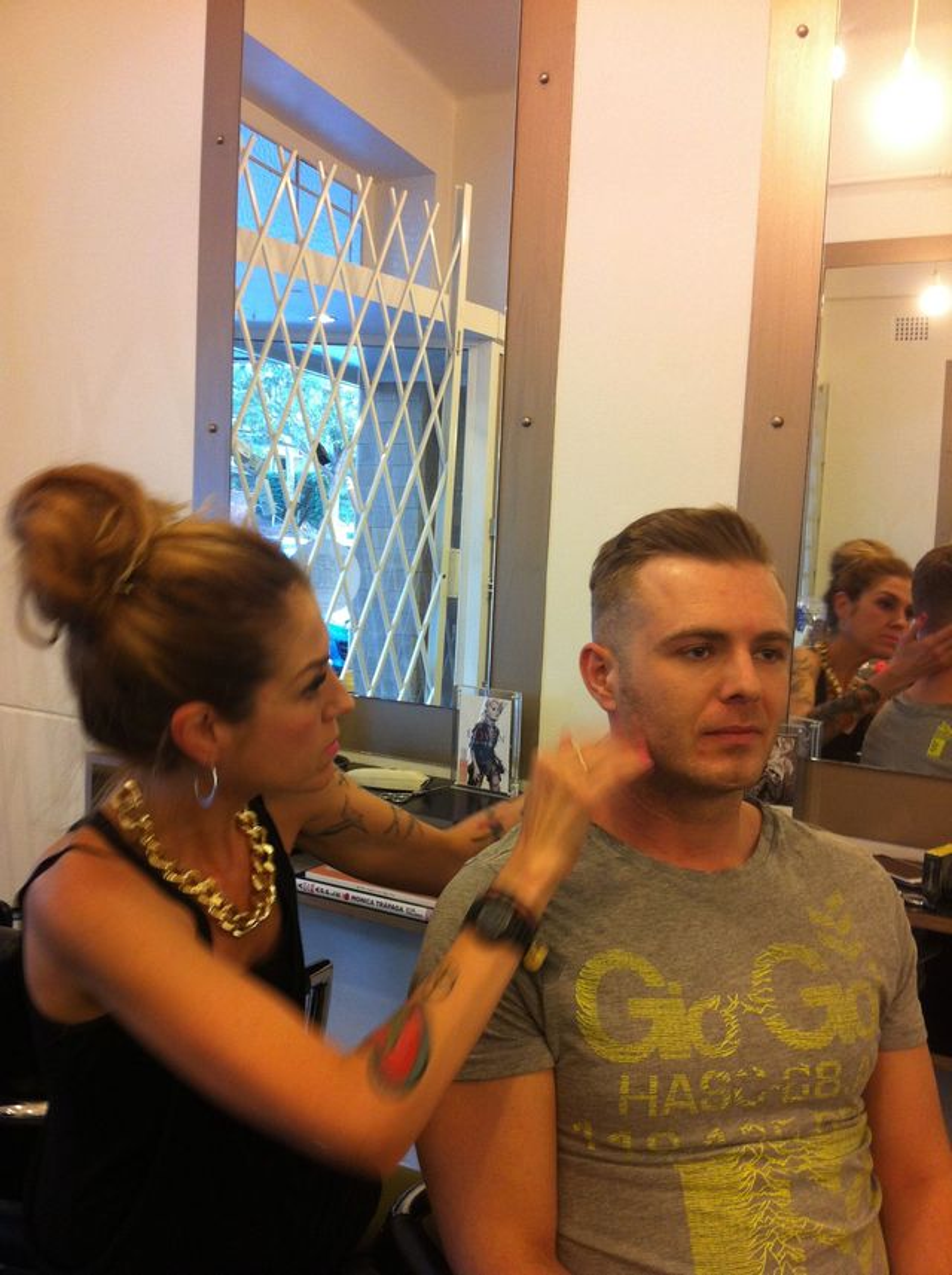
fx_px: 1287
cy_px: 638
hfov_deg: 40.6
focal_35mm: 35
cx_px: 476
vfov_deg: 52.7
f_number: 2.8
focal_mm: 3.85
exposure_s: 1/15
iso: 100
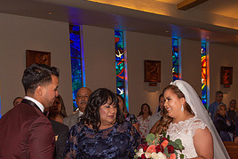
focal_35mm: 67
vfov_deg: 19.6
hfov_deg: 30.0
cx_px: 133
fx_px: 443
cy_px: 169
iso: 400
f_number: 4.5
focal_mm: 31
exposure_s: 1/250
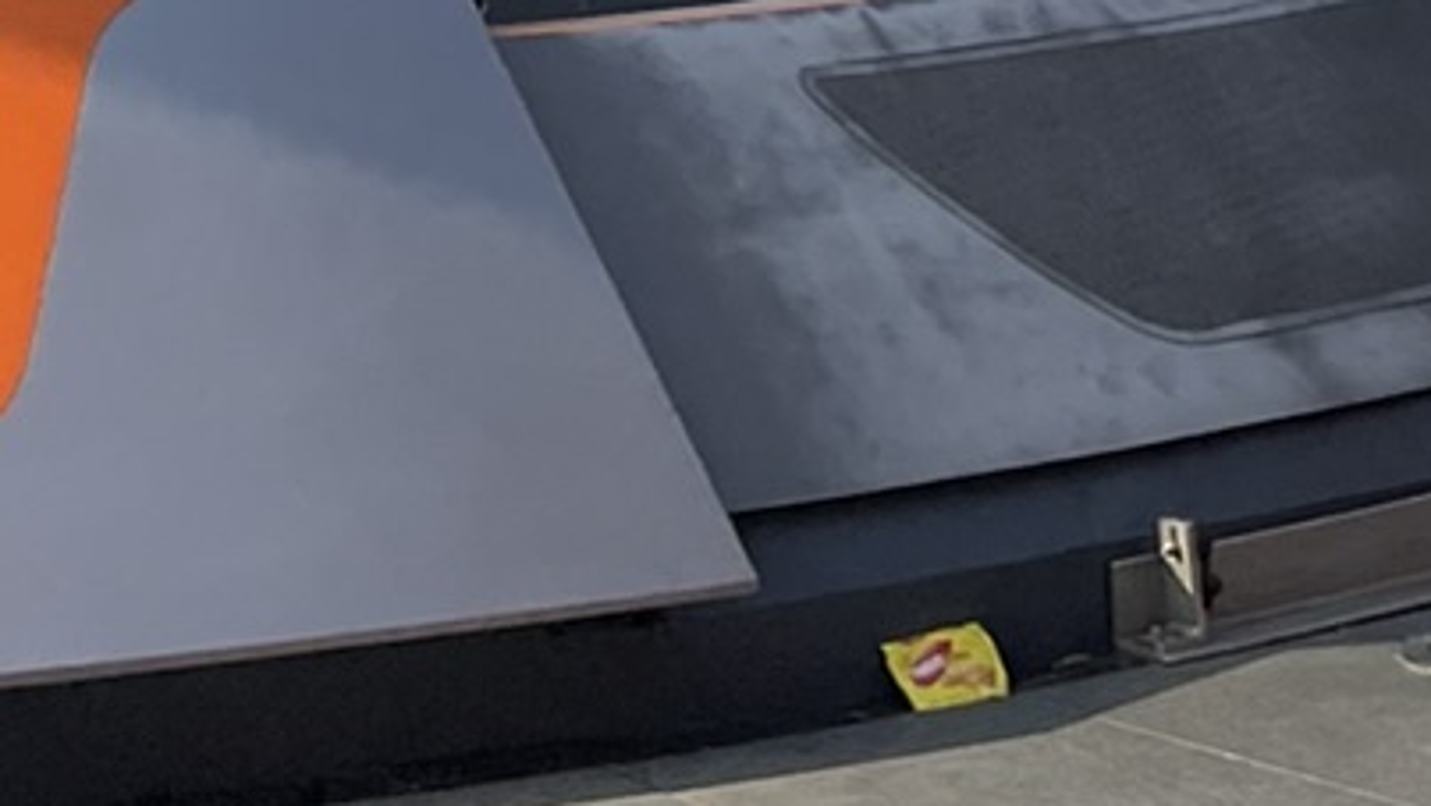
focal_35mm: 144
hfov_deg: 14.9
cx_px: 597
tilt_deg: +21.2
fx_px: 5466
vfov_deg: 6.4
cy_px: -2730
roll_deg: +0.4
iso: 32
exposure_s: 1/2618
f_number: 1.6
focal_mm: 4.2
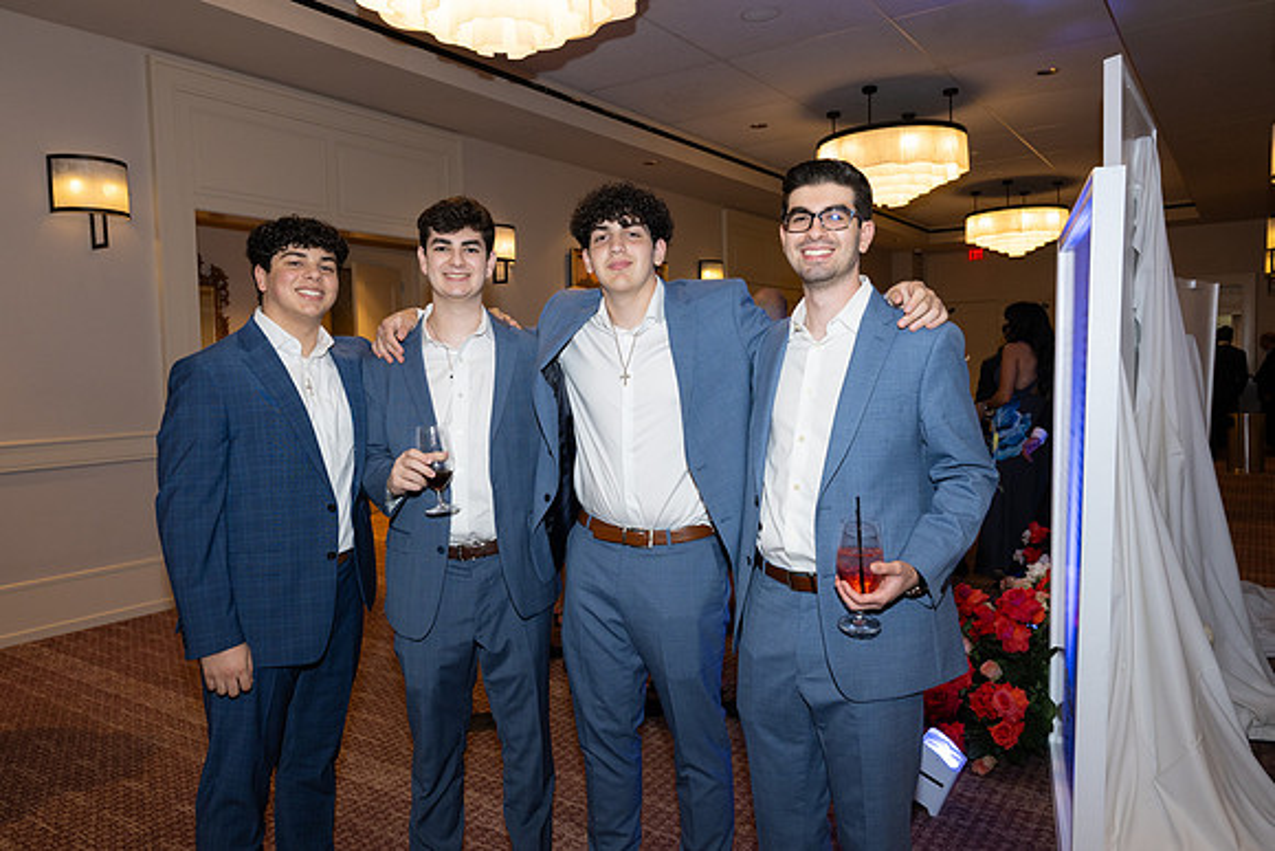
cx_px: 638
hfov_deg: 69.4
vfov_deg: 49.6
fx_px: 921
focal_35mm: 26
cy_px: 426
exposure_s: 1/100
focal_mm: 26
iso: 800
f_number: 5.6
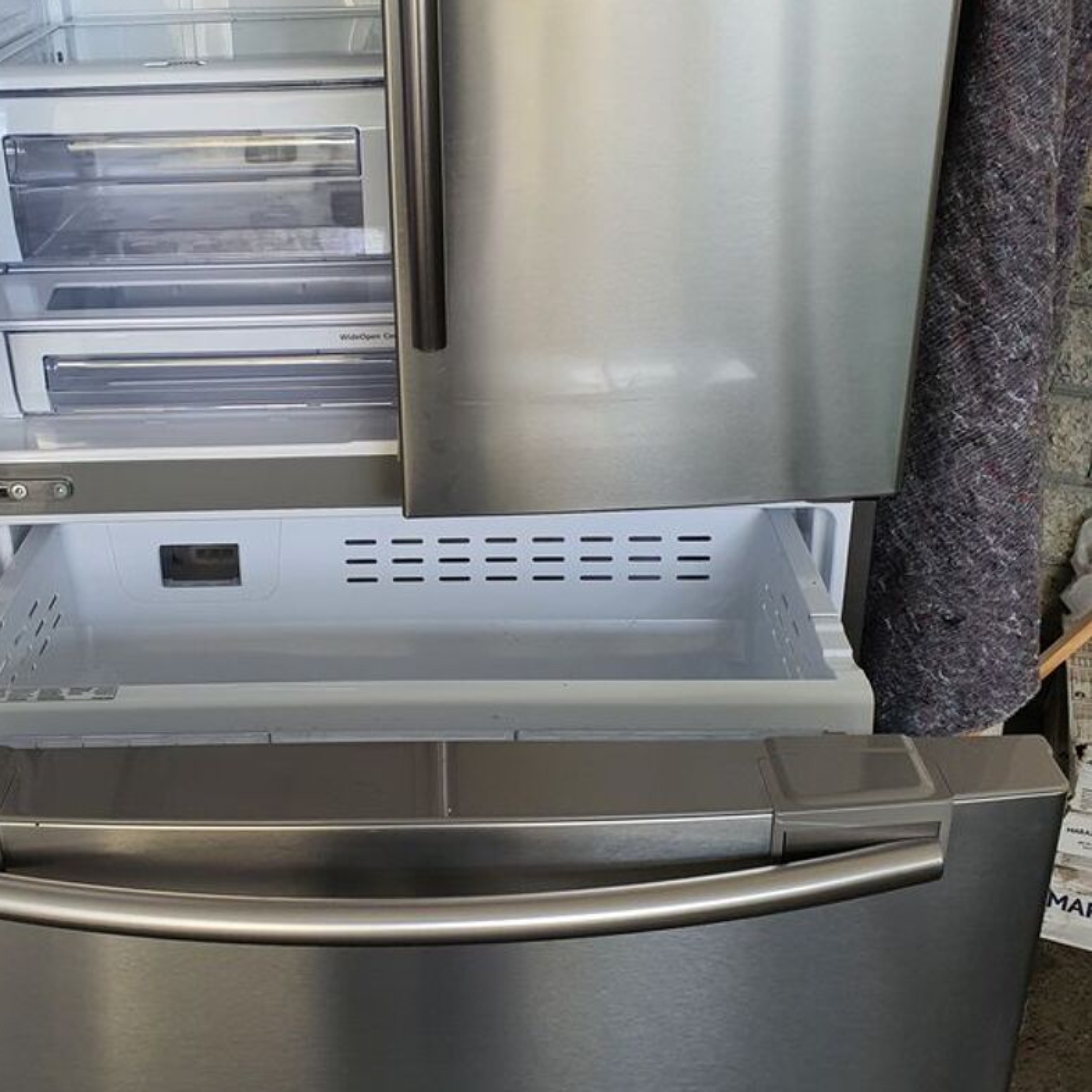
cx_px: 399
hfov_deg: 42.5
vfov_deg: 42.7
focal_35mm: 39
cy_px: 473
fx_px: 1392
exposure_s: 1/100
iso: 160
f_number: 2.4
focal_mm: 4.3
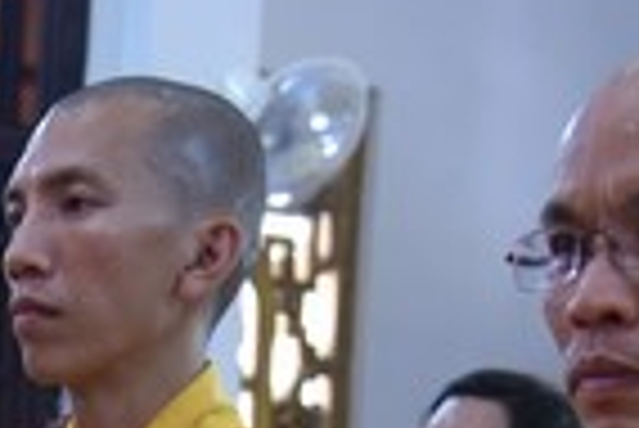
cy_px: 775
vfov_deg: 7.7
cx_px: -288
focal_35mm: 174
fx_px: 3092
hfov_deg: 11.4
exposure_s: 1/60
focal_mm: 38
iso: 1400
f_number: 4
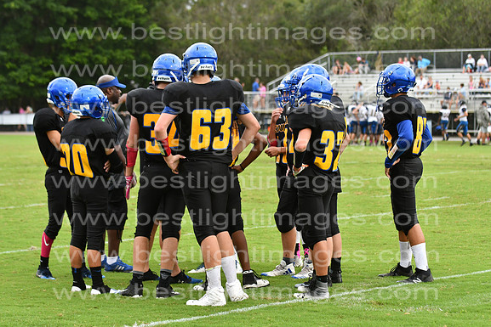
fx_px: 2878
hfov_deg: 9.8
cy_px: 164
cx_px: 246
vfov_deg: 6.5
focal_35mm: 211
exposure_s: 1/1250
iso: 800
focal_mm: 140
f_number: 3.5
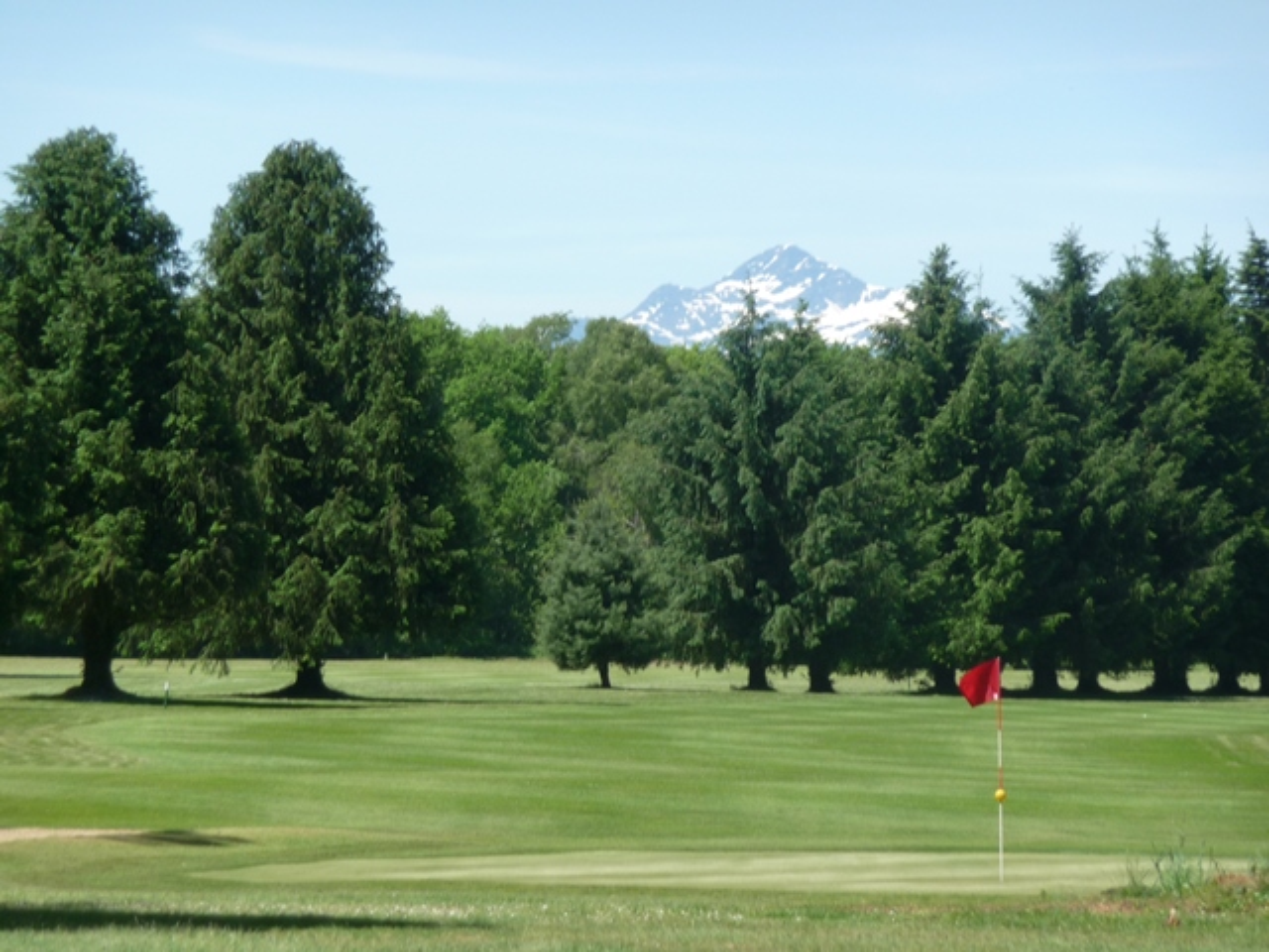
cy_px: 476
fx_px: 8358
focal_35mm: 228
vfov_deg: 6.5
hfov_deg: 8.7
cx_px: 634
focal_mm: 39.2
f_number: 4.9
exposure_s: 1/400
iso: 100
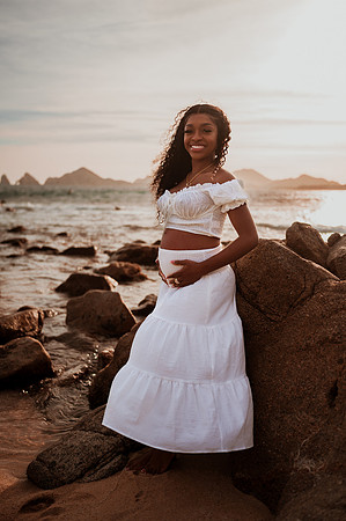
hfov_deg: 37.8
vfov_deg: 54.5
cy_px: 260
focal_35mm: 35
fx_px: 506
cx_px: 173
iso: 125
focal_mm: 35
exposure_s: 1/4000
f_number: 1.8
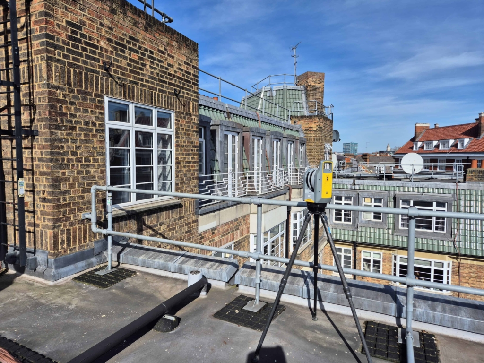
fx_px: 322
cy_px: 182
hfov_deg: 73.9
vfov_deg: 58.9
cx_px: 242
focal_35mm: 23
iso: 25
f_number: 1.8
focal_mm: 5.4
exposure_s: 1/2096
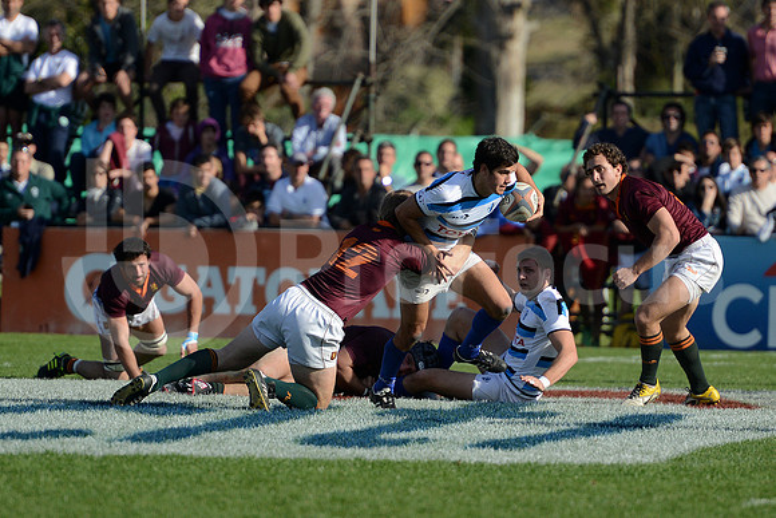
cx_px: 388
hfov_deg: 7.6
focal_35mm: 270
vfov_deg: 5.1
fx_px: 5821
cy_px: 259
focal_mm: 270
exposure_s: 1/2000
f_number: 4
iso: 500
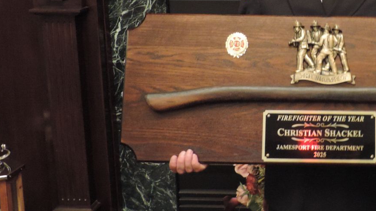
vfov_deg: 18.1
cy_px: 41
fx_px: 658
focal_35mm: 66
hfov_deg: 30.6
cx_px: 333
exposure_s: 1/1.3
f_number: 3.2
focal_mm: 5.8
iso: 800
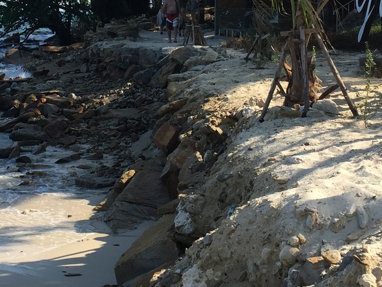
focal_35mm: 79
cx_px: 119
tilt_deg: +1.8
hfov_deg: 24.5
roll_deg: -1.1
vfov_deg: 18.1
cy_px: -12
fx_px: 872
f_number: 2.2
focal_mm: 4.15
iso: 32
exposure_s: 1/1464
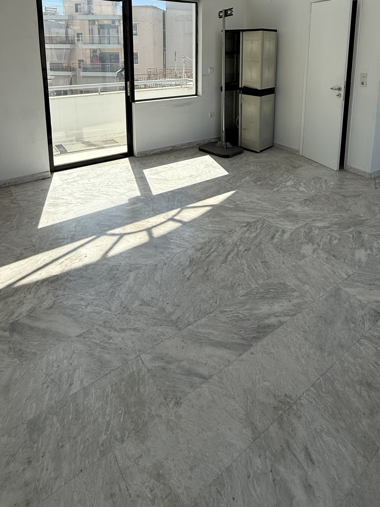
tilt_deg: -8.3
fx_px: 337
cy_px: 106
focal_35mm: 23
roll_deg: +0.1
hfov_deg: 58.8
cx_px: 205
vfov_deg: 67.4
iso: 50
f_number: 2.2
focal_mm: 2.22
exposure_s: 1/1961
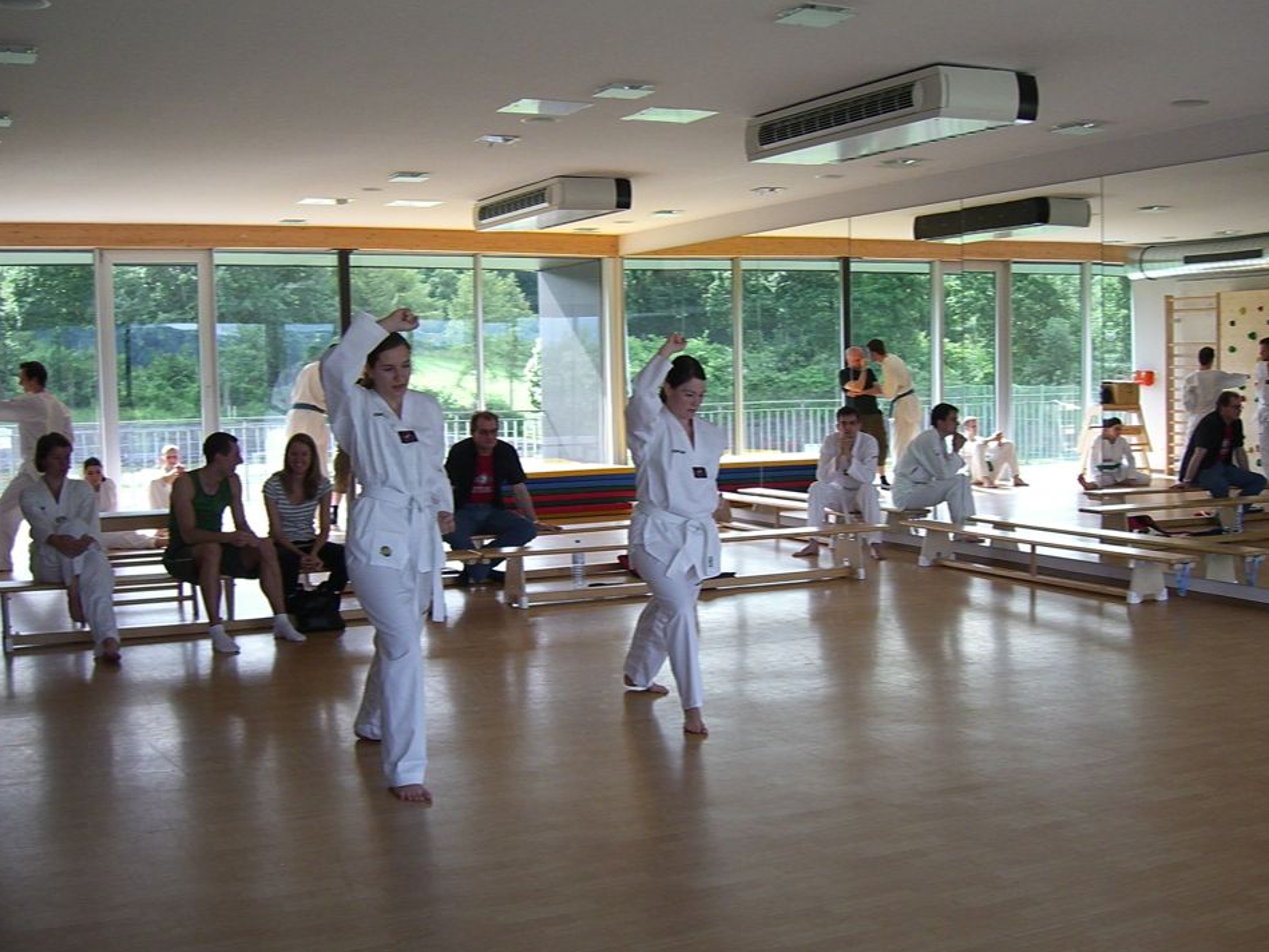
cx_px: 666
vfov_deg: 35.1
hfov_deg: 45.8
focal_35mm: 41
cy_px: 511
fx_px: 1503
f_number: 2.8
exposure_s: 1/640
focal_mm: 7.9
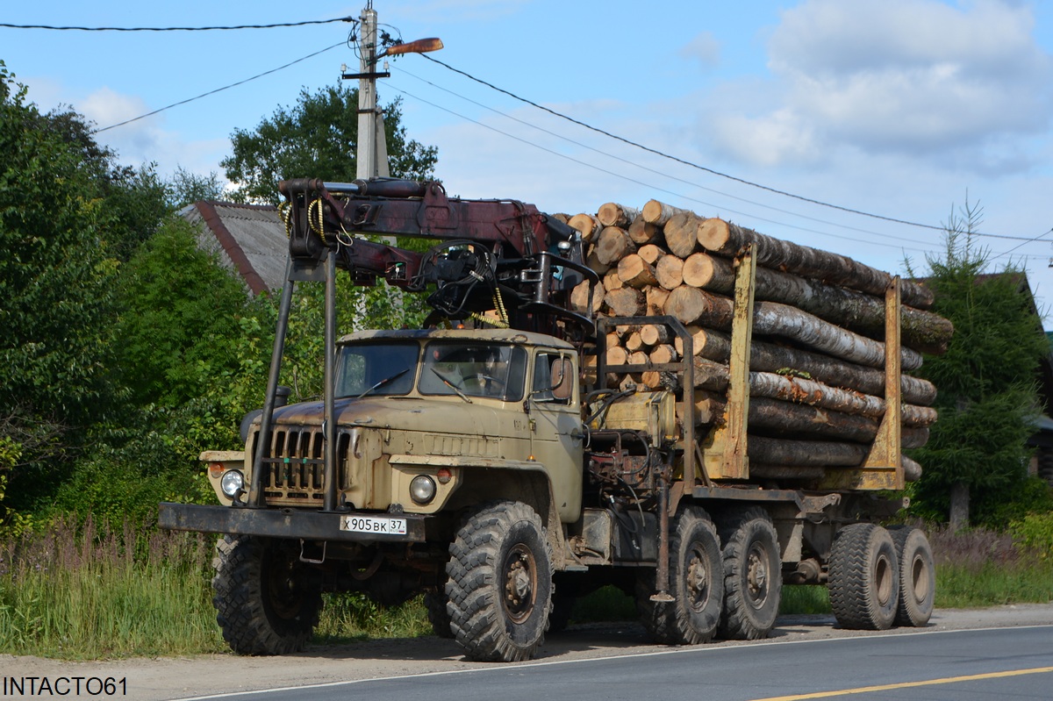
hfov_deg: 26.0
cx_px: 526
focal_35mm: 78
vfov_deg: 17.5
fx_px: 2280
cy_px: 350
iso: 140
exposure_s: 1/250
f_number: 8
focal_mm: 52
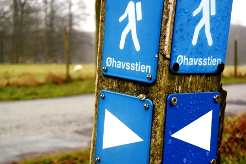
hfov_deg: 29.6
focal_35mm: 68
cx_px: 123
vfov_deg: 20.0
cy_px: 82
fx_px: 465
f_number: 5.3
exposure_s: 1/160
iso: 200
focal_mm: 25.2
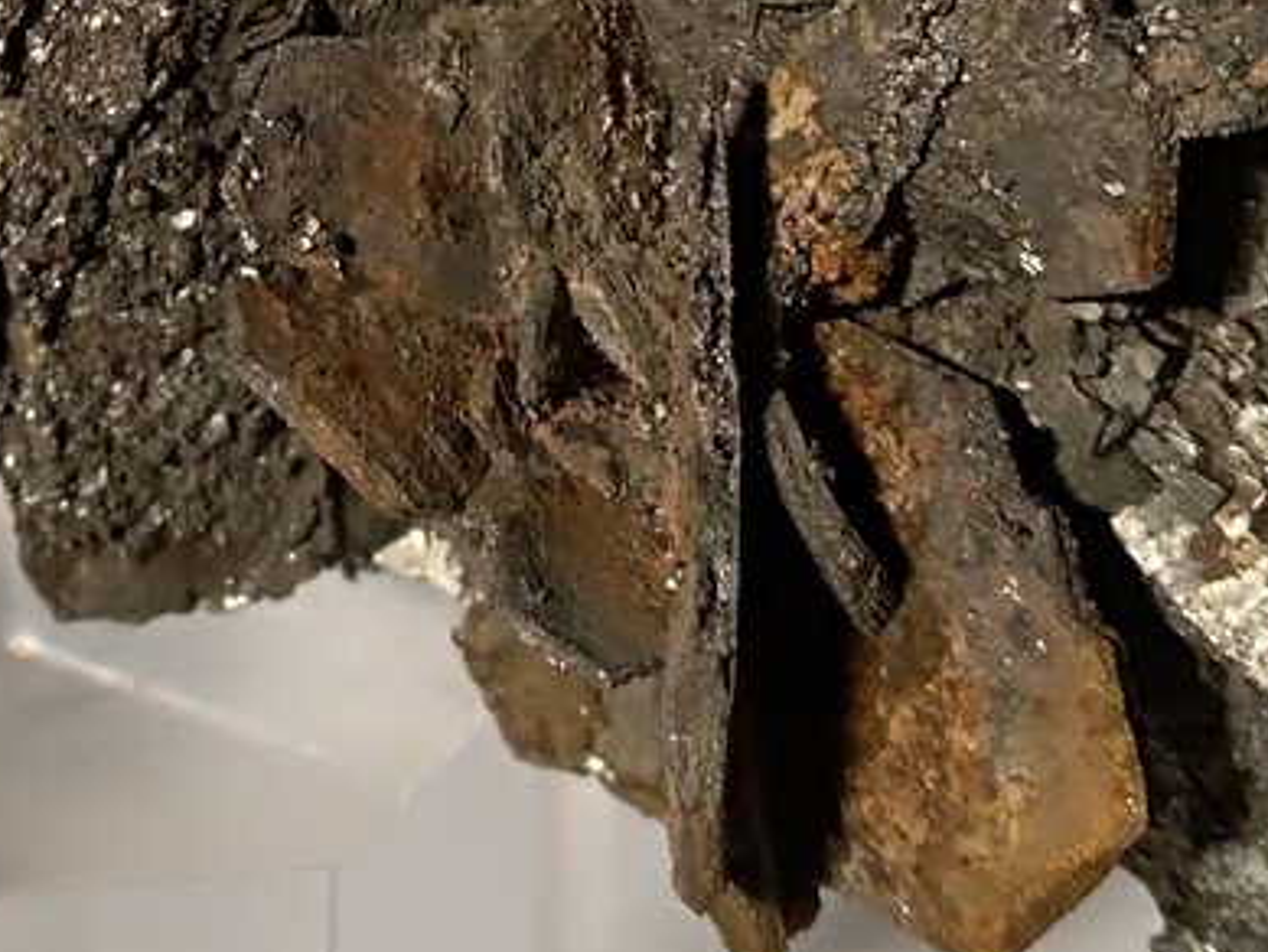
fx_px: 3921
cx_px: 3
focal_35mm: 107
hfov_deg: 17.9
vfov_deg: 13.4
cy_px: -251
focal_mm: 3.54
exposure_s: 1/100
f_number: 2
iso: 151
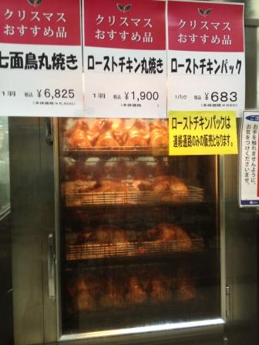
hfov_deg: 40.7
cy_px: 172
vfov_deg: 52.6
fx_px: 349
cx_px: 130
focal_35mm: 35
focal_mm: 4.28
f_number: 2.4
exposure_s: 1/30
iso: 80
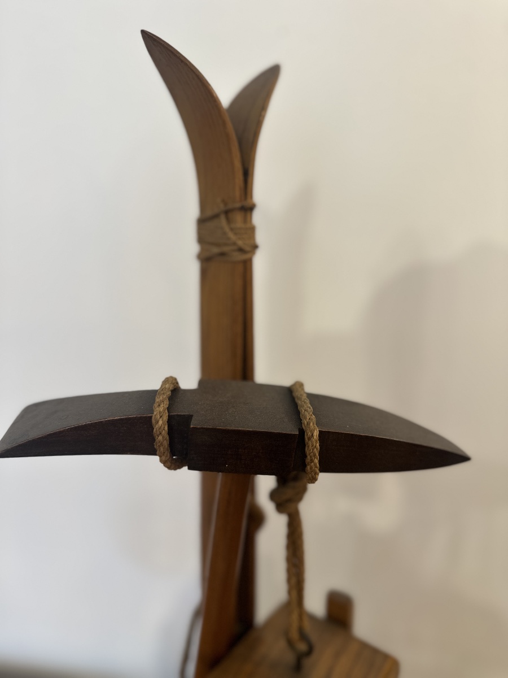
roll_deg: -2.0
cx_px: 254
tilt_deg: -15.9
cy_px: 339
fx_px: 470
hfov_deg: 56.8
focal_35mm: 24
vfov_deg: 71.6
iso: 160
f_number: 1.78
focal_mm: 6.86
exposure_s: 1/100
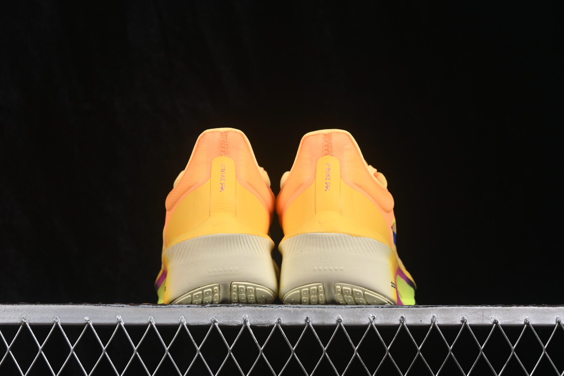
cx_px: 282
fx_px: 1175
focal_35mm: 75
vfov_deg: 18.2
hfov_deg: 27.0
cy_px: 188
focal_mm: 50
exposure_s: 1/80
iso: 160
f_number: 8
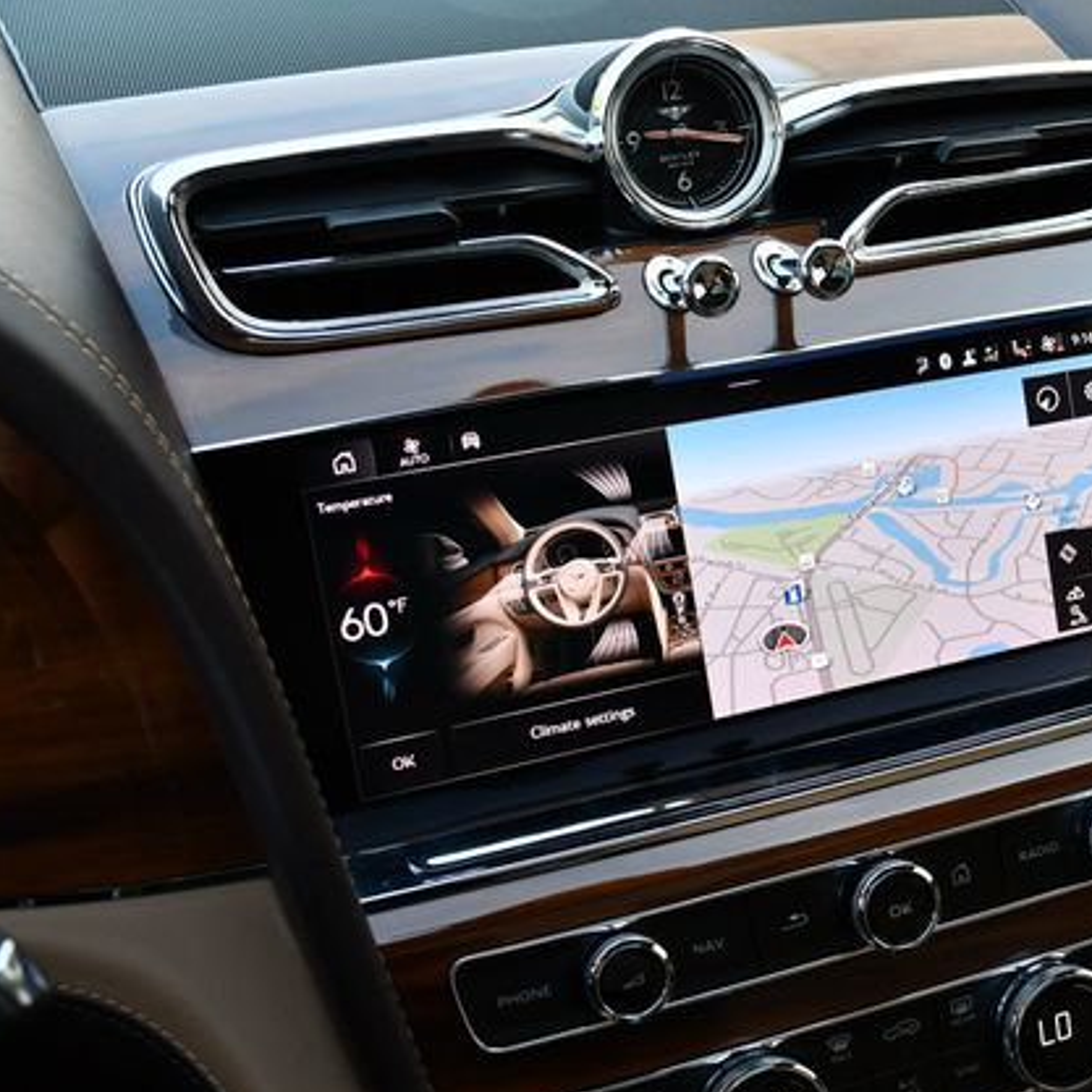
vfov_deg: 36.1
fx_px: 1677
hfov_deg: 35.7
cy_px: 555
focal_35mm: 47
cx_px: 728
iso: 400
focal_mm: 18
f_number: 3.5
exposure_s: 1/250
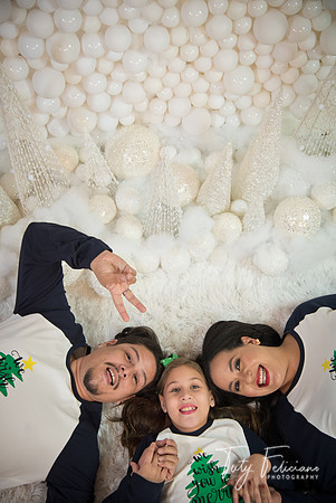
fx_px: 726
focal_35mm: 52
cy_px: 252
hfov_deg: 26.0
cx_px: 168
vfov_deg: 38.2
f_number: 4.5
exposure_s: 1/100
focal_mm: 52
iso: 1000
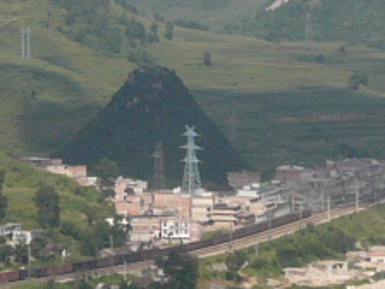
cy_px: -50
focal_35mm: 200
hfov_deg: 9.6
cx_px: -206
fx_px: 2224
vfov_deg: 7.4
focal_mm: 5.2
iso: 80
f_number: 5
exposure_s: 1/500
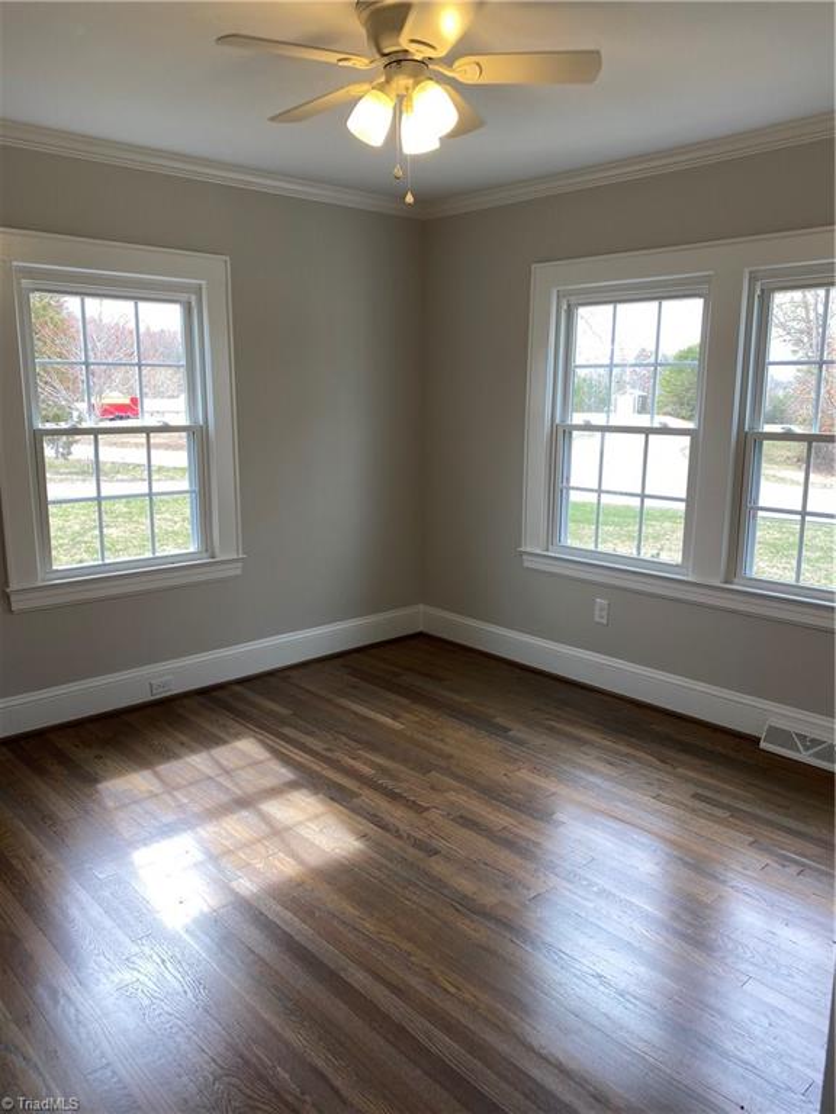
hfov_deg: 53.1
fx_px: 837
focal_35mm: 26
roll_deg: -0.3
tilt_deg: -10.3
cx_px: 418
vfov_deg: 67.3
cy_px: 557
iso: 32
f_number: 1.8
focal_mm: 4.25
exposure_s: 1/120
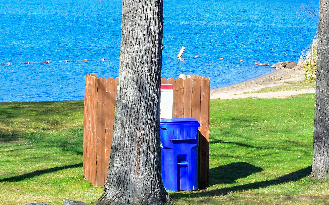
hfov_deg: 16.8
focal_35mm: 124
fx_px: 1113
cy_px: 27
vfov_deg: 10.5
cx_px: 114
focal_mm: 35
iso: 400
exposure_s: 1/60
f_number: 16
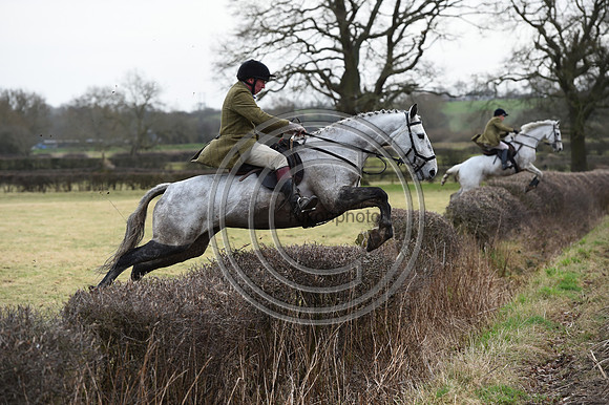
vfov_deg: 8.6
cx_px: 304
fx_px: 2705
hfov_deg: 12.8
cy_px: 202
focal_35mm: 160
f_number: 5.6
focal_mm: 160
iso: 1000
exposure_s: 1/1250
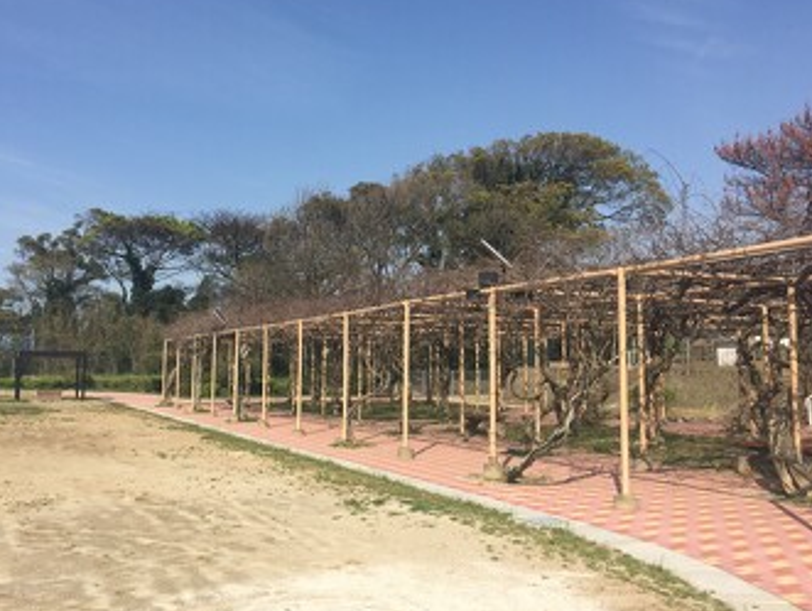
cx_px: 370
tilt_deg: +4.3
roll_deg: -1.3
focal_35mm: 35
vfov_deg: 40.8
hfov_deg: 52.5
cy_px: 294
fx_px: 822
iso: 32
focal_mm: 4.15
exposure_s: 1/2475
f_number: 2.2
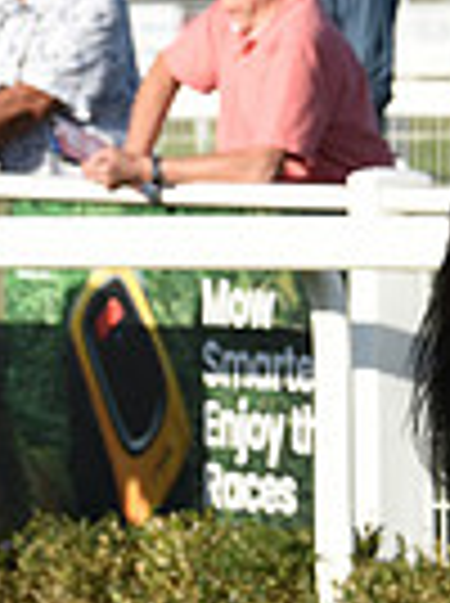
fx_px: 10138
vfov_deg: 3.4
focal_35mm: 583
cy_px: 254
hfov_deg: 2.5
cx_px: 1210
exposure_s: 1/2000
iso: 400
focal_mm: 140
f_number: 5
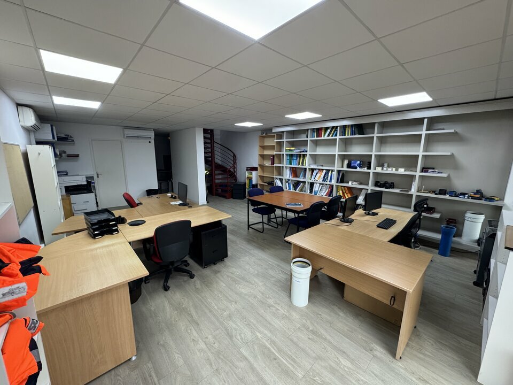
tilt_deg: -10.9
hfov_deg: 102.1
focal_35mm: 14
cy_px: 192
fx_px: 207
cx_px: 256
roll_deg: -0.2
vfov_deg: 85.7
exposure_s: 1/100
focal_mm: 2.22
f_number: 2.2
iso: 250
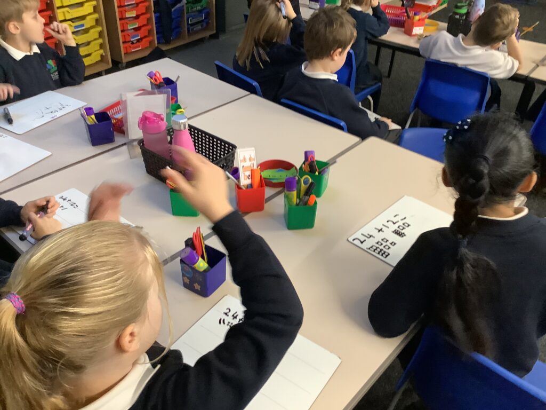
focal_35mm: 31
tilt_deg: -37.2
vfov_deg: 45.4
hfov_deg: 58.4
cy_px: 205
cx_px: 273
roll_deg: -2.9
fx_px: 489
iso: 250
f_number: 2.4
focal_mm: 3.3
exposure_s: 1/40
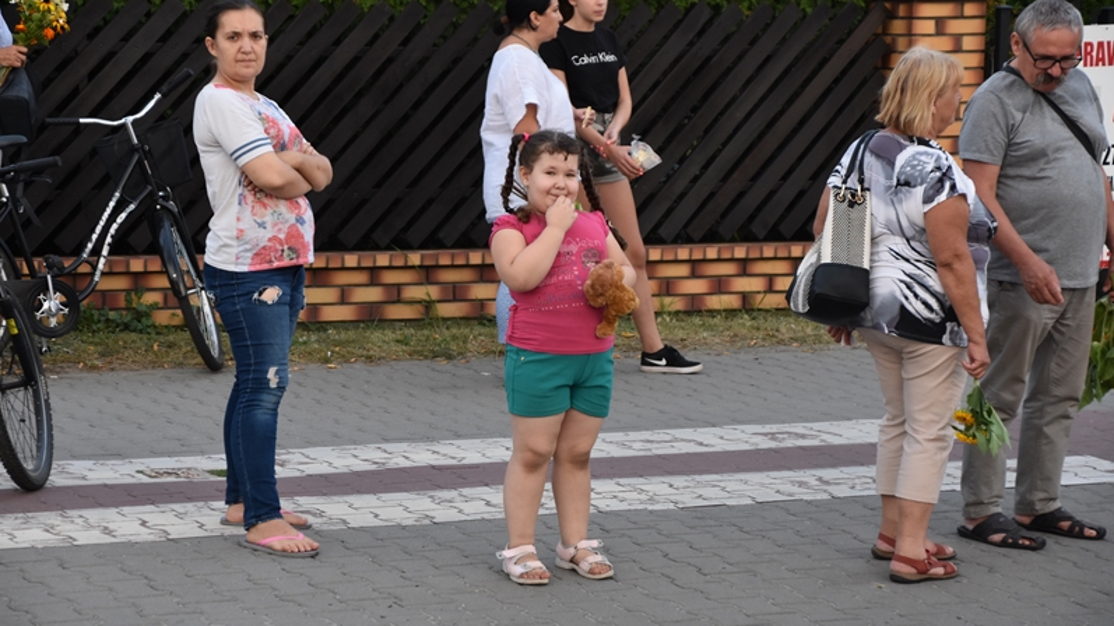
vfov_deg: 9.9
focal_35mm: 123
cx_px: 558
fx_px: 3633
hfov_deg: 17.4
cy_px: 342
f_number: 5.3
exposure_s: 1/125
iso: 800
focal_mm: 78
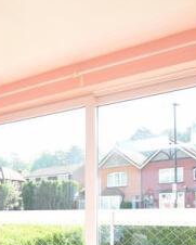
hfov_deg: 26.3
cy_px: 215
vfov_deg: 36.0
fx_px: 355
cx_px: -57
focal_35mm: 49
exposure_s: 1/80
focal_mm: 12
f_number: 8
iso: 320
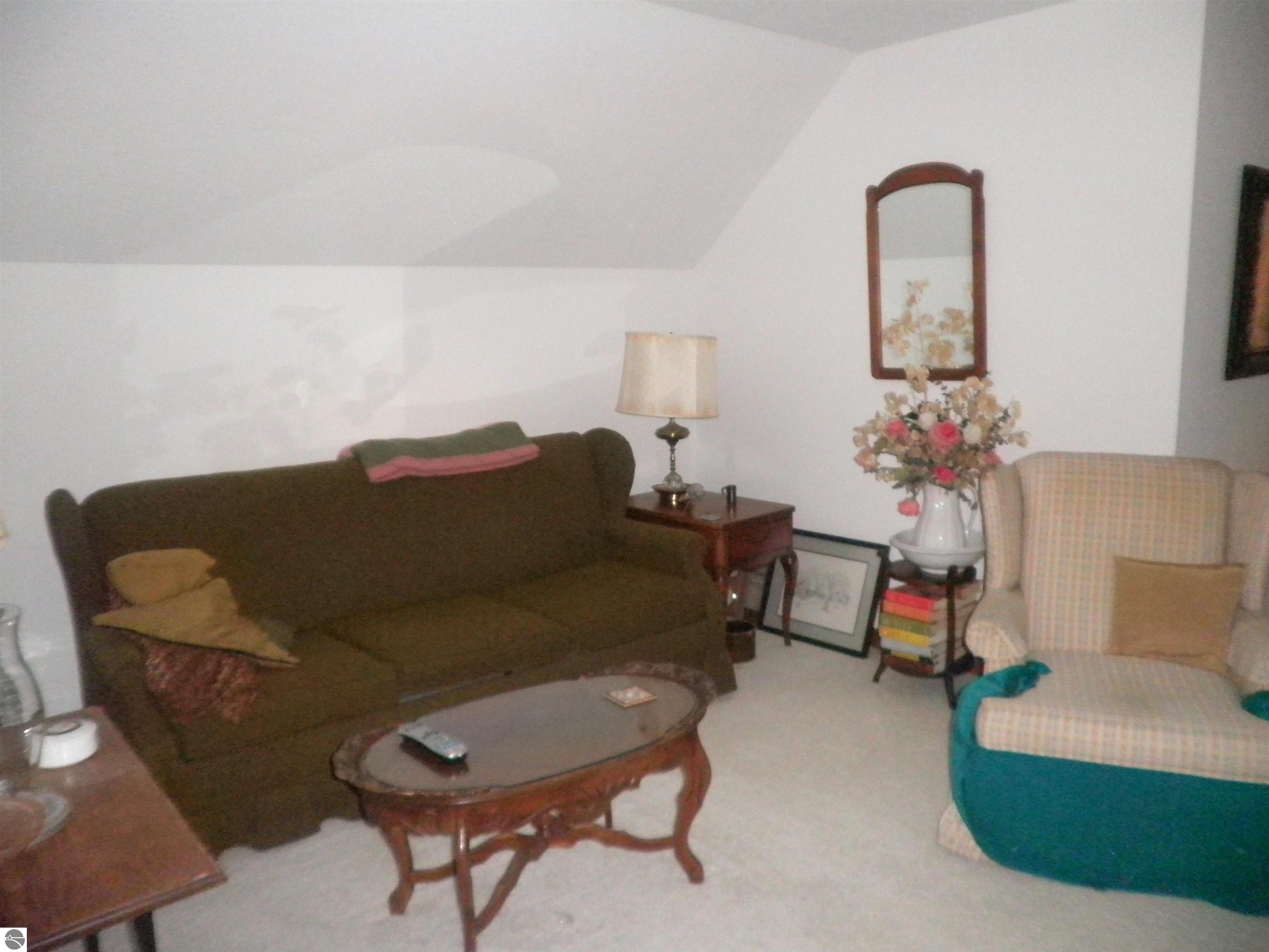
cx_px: 634
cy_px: 476
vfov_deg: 53.1
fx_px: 953
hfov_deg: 67.3
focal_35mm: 26
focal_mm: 4.65
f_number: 2.6
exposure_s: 1/30
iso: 800
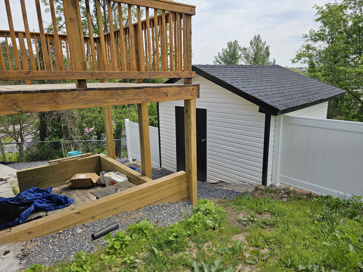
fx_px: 241
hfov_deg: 73.9
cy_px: 136
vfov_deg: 58.9
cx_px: 182
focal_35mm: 23
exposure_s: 1/719
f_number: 1.7
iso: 16
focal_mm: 6.3
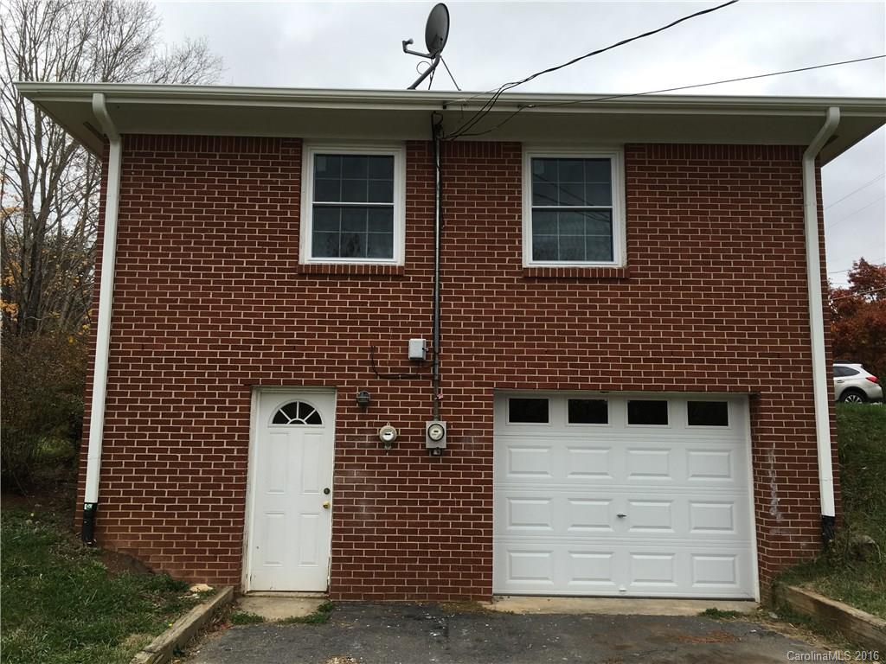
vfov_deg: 48.2
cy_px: 332
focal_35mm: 29
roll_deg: -3.2
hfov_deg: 61.7
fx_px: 742
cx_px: 443
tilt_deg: +9.4
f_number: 2.2
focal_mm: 4.15
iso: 25
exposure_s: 1/615
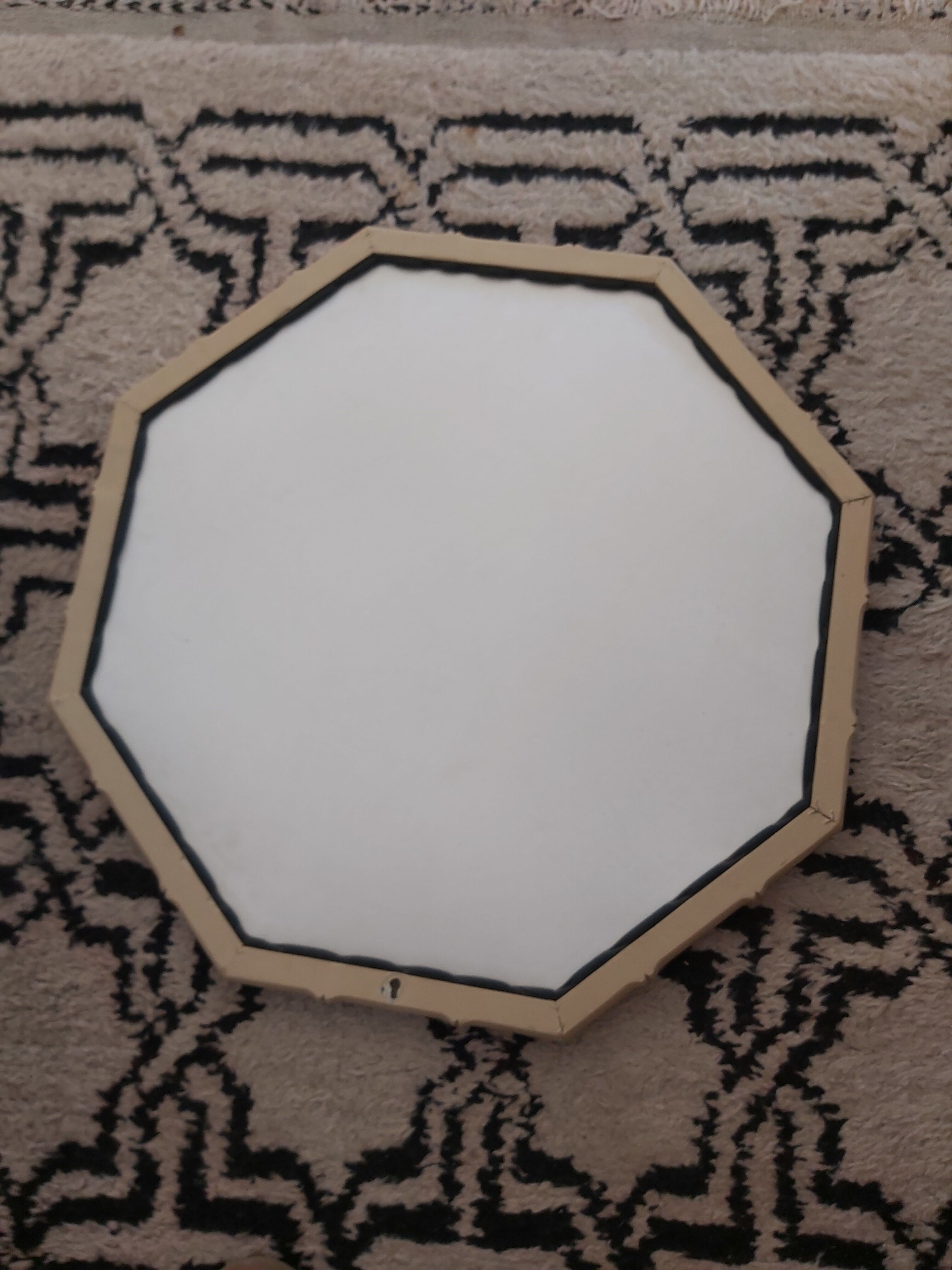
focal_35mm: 26
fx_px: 953
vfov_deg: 67.3
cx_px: 476
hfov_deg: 53.1
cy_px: 635
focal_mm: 3.92
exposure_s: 1/50
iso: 80
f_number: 1.7
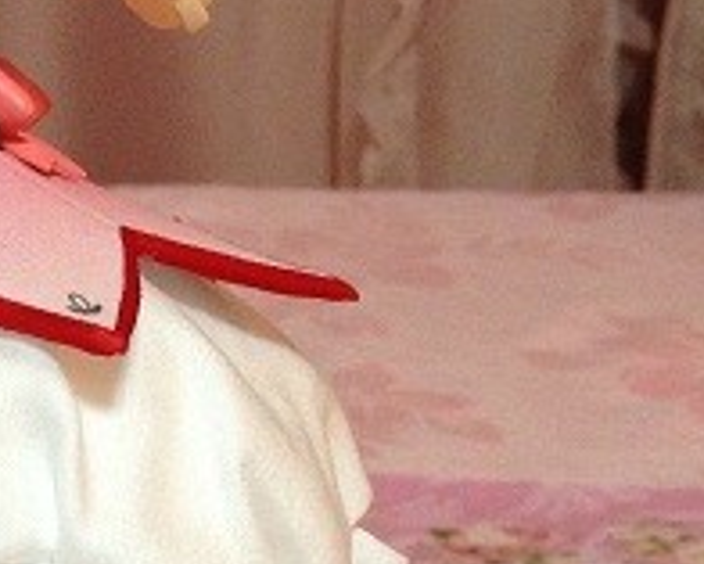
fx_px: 2960
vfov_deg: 10.9
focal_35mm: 142
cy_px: 341
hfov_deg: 13.2
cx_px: -144
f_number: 2.4
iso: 125
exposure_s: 1/20
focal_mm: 4.28
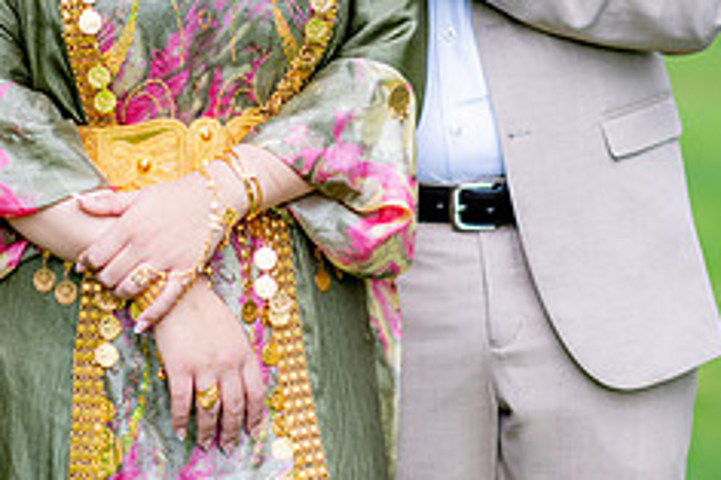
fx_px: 4183
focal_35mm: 209
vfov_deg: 6.5
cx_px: 318
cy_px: -47
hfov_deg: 9.9
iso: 100
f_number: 1.4
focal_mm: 85
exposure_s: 1/1000
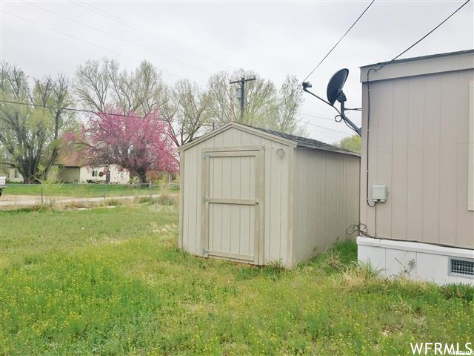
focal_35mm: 29
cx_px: 237
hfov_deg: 61.7
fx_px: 397
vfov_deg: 48.2
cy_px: 178
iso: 32
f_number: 2.2
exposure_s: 1/1647
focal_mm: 4.15
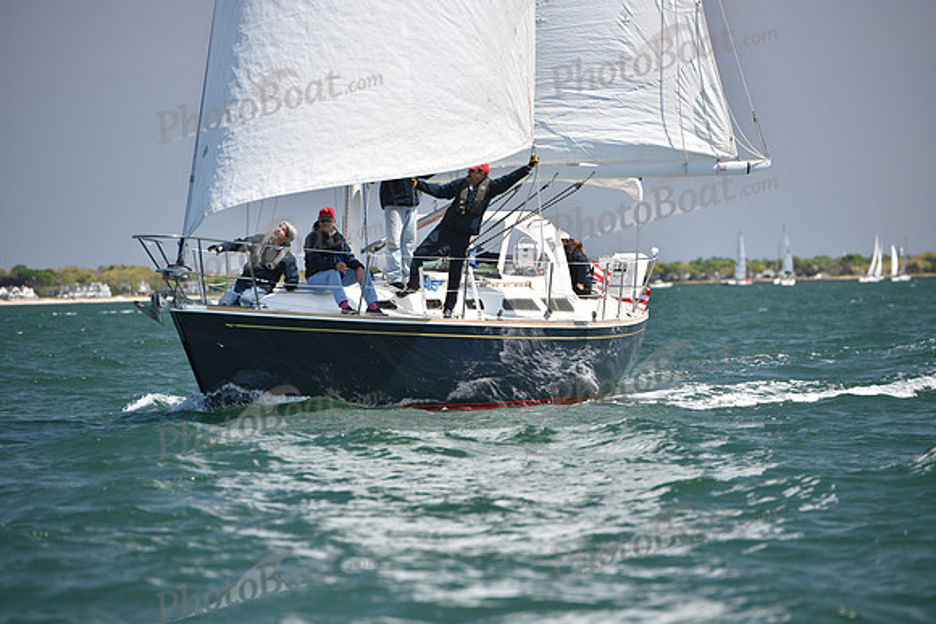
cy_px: 312
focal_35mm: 200
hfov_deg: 10.3
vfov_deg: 6.9
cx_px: 468
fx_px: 5201
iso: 320
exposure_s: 1/800
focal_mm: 200
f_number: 5
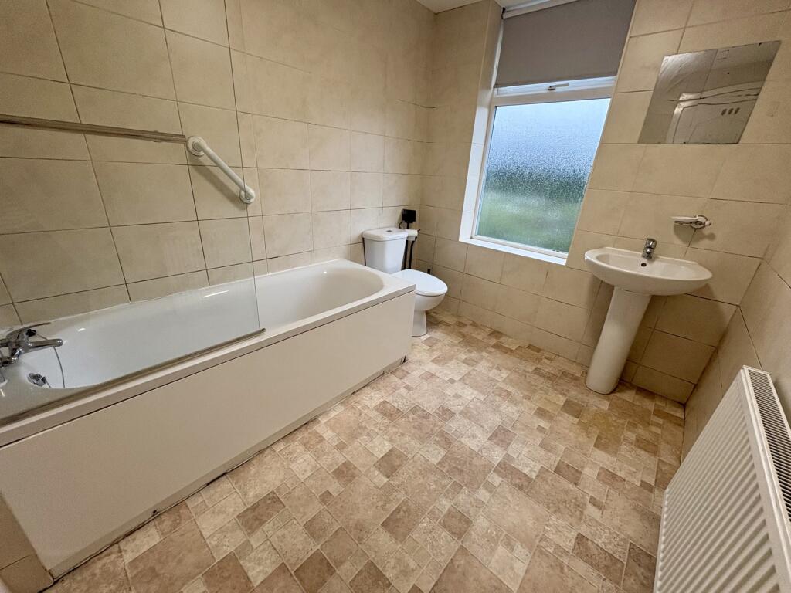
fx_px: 320
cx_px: 396
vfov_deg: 85.7
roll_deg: -3.7
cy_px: 296
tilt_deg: -22.5
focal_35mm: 14
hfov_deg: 102.1
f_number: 2.2
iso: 200
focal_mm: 2.22
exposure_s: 1/100
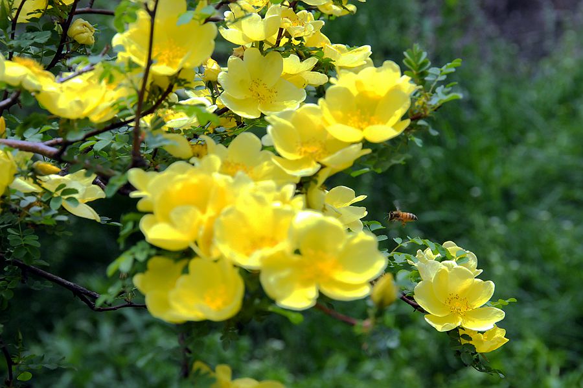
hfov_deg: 14.4
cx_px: 292
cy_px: 194
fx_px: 2305
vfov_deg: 9.6
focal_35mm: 142
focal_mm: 95
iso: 800
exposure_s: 1/500
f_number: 11
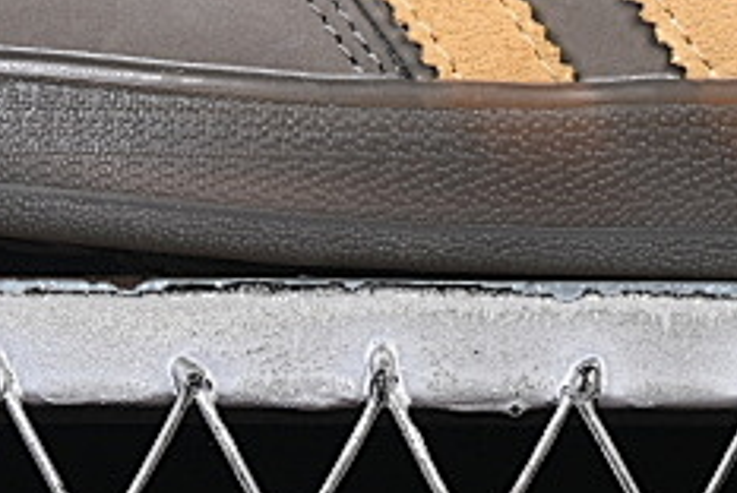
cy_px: -423
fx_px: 7113
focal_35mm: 347
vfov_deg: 3.9
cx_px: 753
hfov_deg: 5.9
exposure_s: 1/60
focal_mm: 50
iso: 160
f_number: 7.1
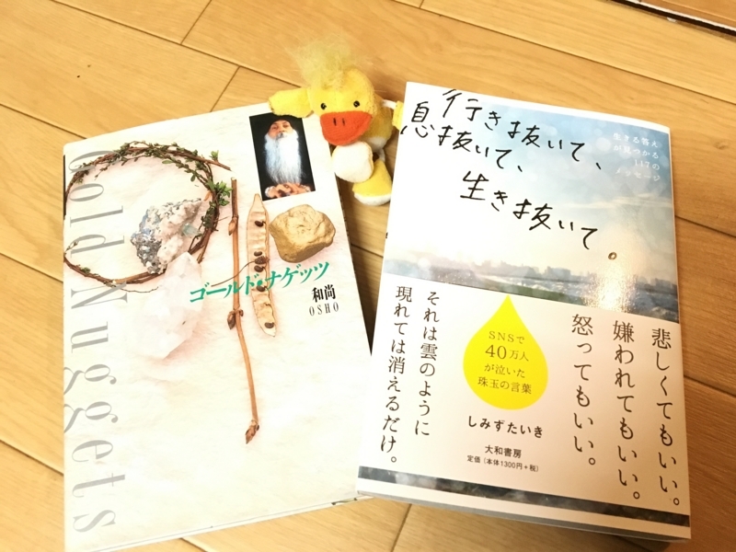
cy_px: 276
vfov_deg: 48.2
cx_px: 368
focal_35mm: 29
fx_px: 617
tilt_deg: -66.6
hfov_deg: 61.7
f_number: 2.2
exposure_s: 1/15
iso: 250
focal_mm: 4.15
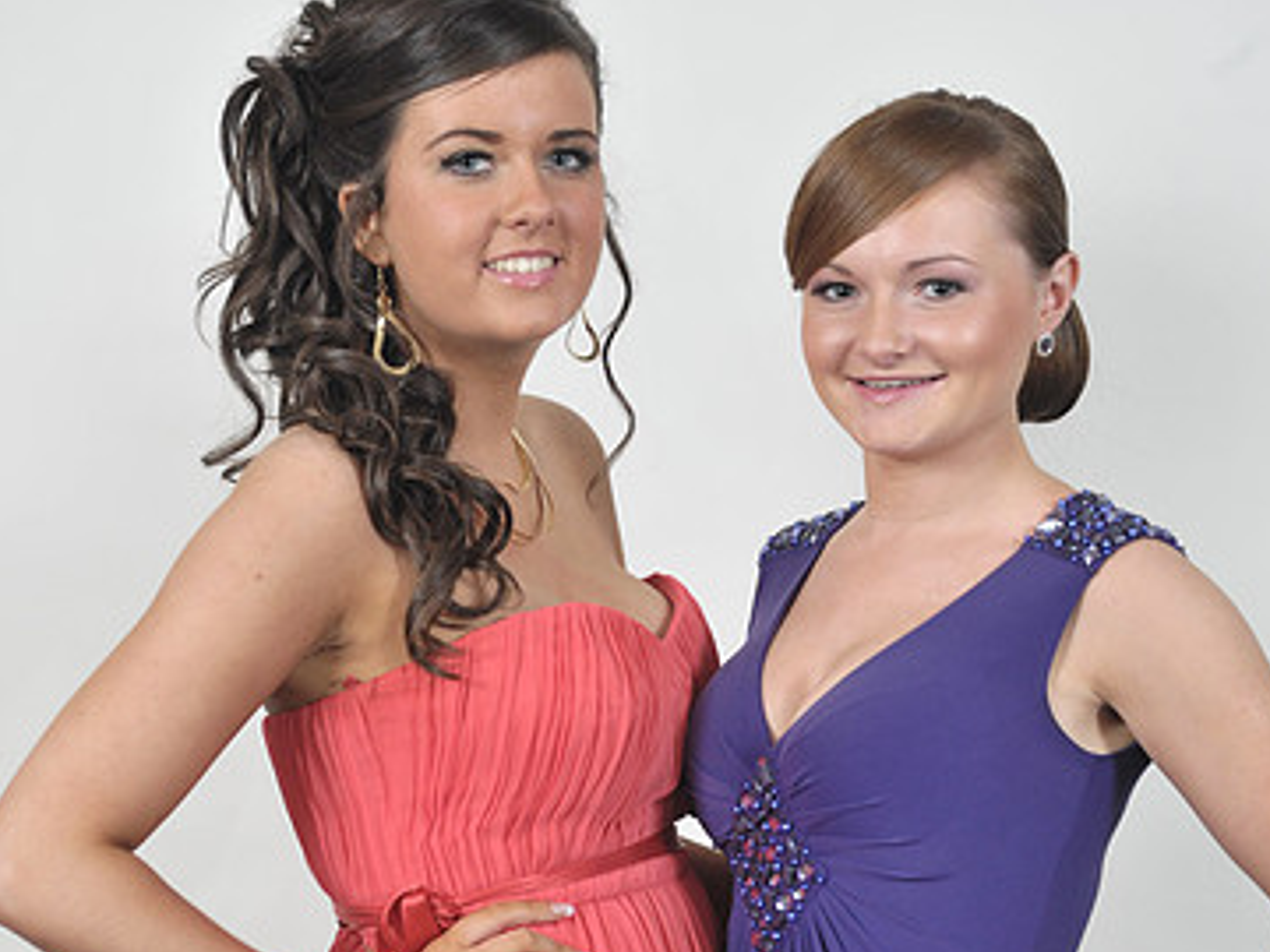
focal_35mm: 96
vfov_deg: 15.3
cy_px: 755
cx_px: 614
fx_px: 3522
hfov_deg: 20.4
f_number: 7.1
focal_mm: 62
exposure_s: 1/160
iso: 1000
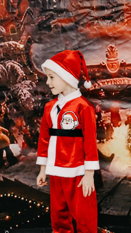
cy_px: 117
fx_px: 686
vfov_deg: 19.3
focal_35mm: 111
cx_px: 47
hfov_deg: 10.9
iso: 320
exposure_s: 1/160
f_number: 4.5
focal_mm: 70
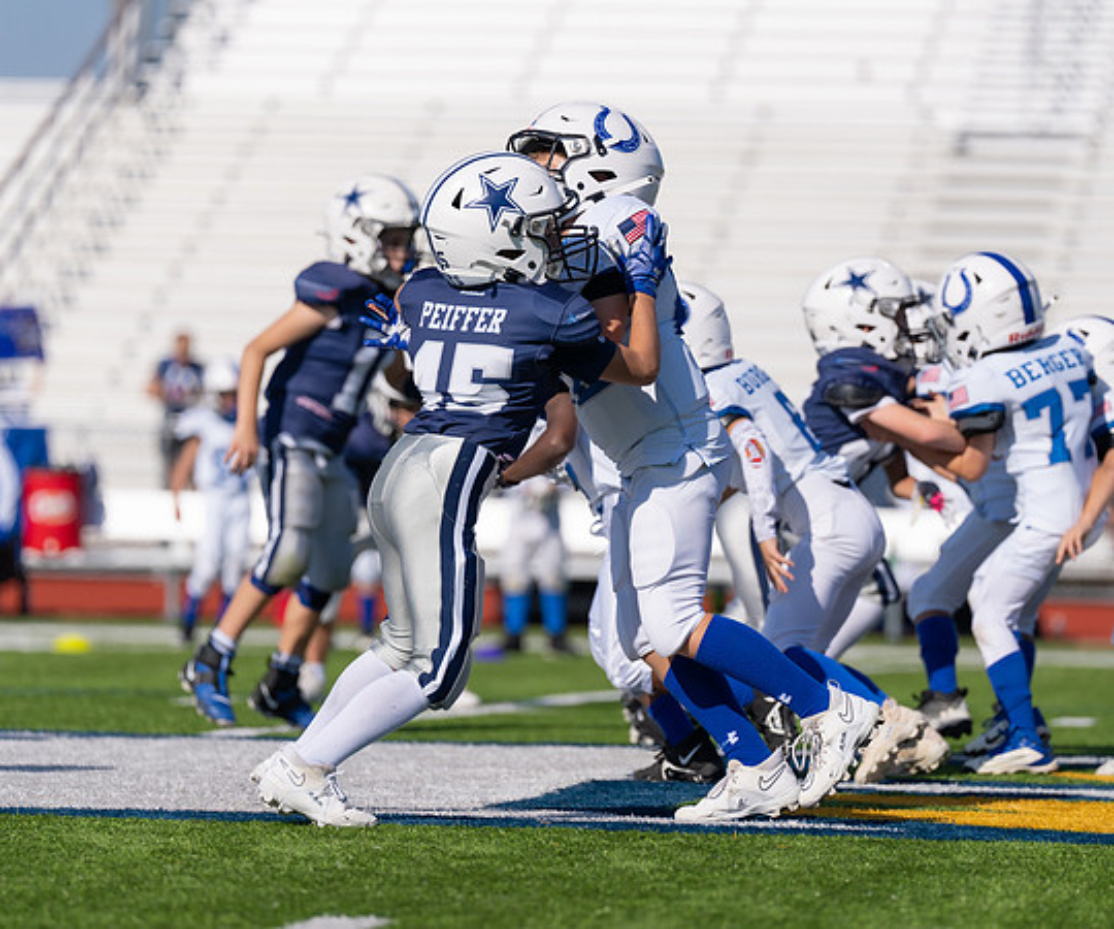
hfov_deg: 8.1
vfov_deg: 6.7
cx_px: 612
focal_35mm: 236
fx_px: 7901
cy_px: 469
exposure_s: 1/2000
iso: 100
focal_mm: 200
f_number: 3.5
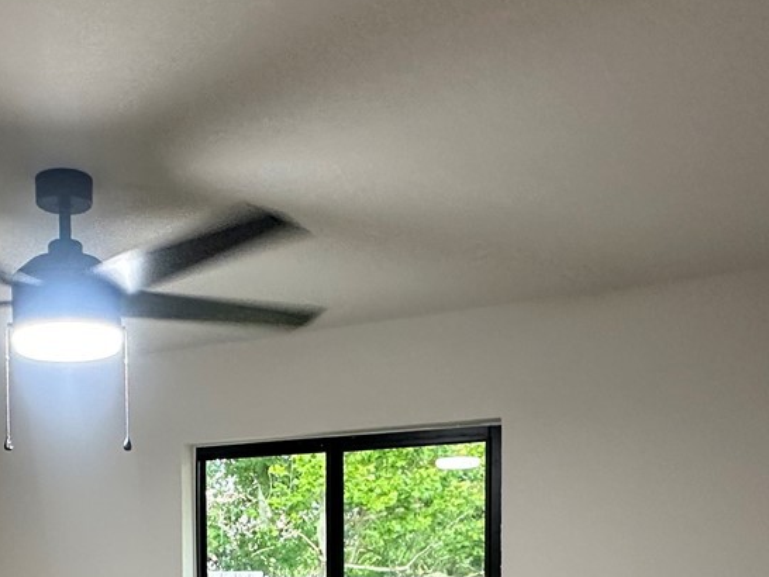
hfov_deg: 43.9
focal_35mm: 41
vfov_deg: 32.4
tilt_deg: -2.2
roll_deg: +0.2
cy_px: 577
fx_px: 911
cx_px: 172
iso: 250
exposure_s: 1/41
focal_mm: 2.22
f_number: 2.2
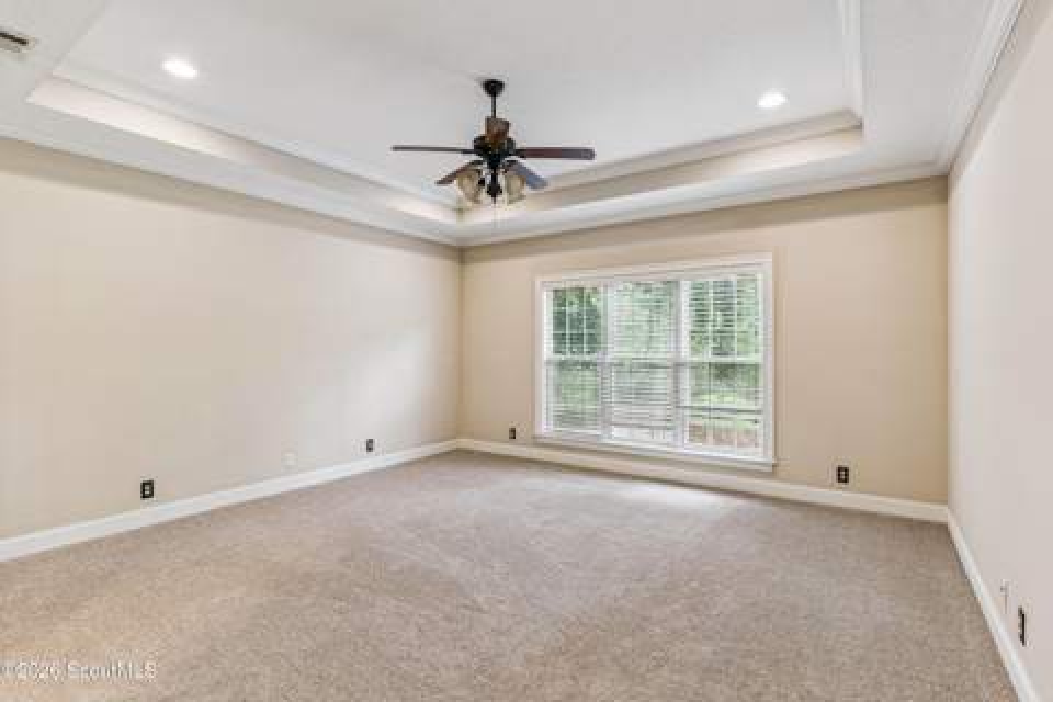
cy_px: 351
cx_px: 526
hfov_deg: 93.3
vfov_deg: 70.4
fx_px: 497
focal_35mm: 17
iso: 250
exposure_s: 1/10
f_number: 8
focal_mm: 17
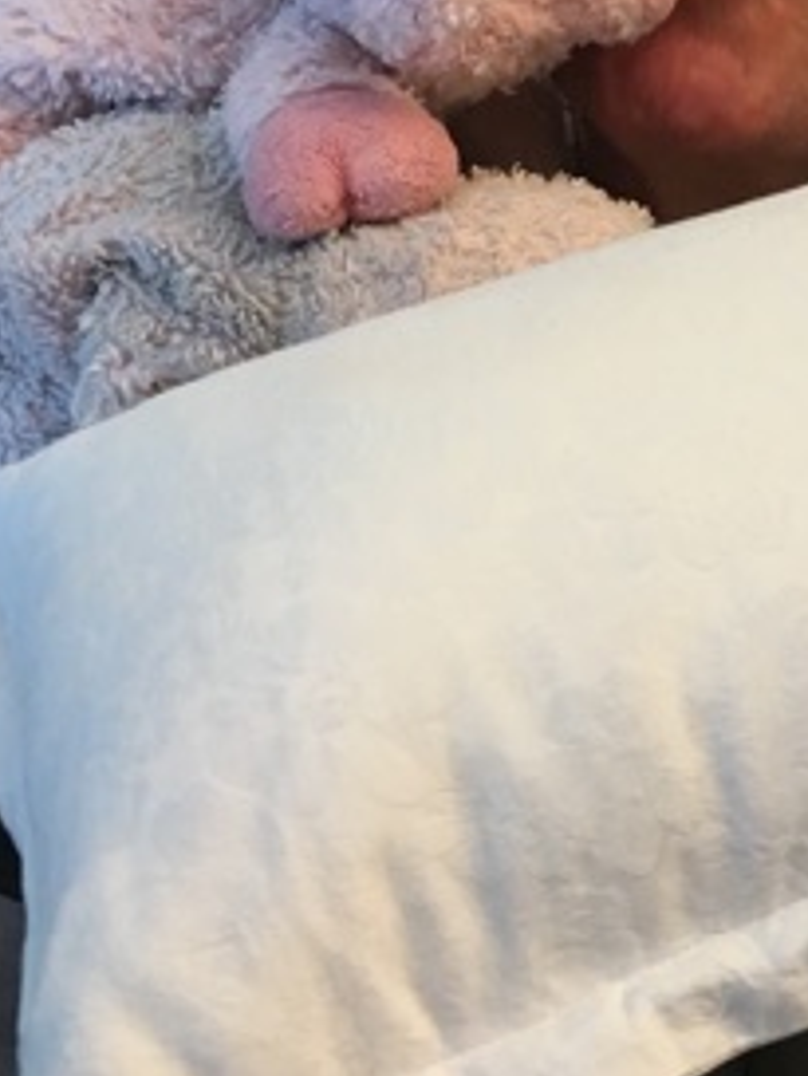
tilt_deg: -15.2
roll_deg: +0.0
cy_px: 272
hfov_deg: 16.7
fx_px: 2643
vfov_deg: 22.8
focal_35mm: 85
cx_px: 958
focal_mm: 4.15
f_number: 2.2
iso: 125
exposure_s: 1/33
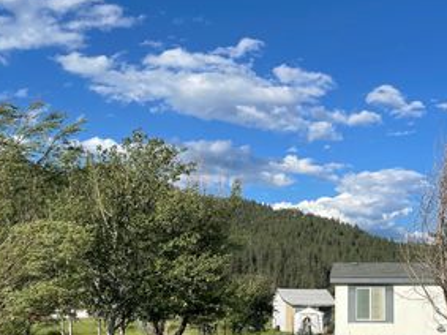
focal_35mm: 46
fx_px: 594
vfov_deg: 31.1
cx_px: 347
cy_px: 238
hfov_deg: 39.9
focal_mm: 4.2
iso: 32
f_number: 1.6
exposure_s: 1/3401
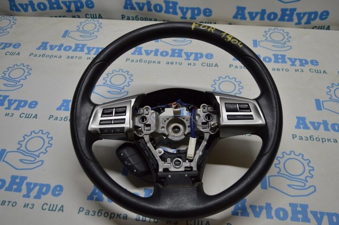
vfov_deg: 36.8
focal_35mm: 36
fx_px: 339
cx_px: 170
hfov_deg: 53.2
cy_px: 112
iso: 400
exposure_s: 1/80
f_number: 4.5
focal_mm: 24
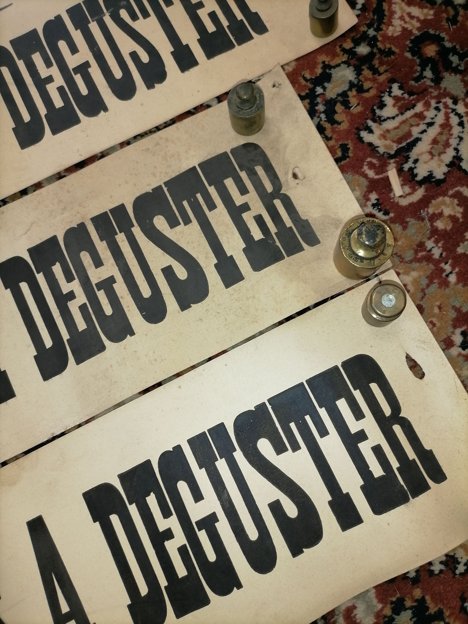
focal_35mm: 26
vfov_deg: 67.3
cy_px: 312
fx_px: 469
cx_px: 234
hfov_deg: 53.1
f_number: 1.8
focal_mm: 5.4
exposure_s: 1/50
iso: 50
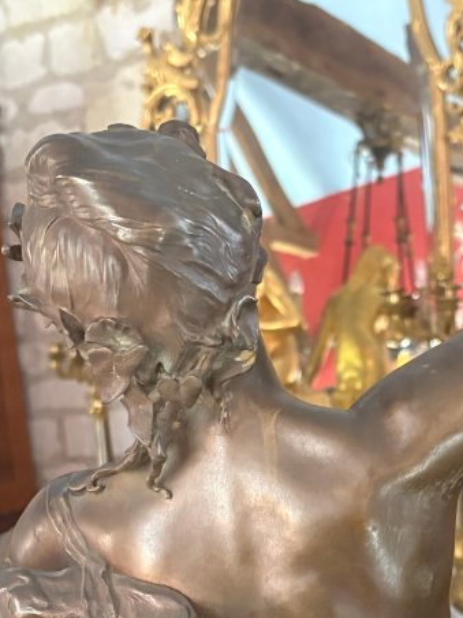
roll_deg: +5.8
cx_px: 365
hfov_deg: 21.1
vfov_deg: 27.7
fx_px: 1231
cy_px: 468
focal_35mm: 69
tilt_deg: -4.5
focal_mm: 5.96
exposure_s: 1/60
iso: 400
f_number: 1.6
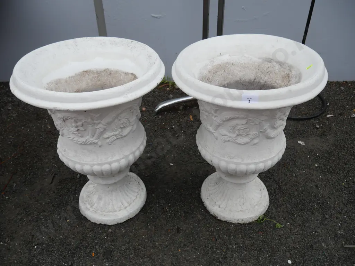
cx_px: 178
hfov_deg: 63.4
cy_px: 133
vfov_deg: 49.8
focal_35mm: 28
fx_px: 287
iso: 200
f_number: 4.5
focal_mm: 14
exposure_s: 1/160
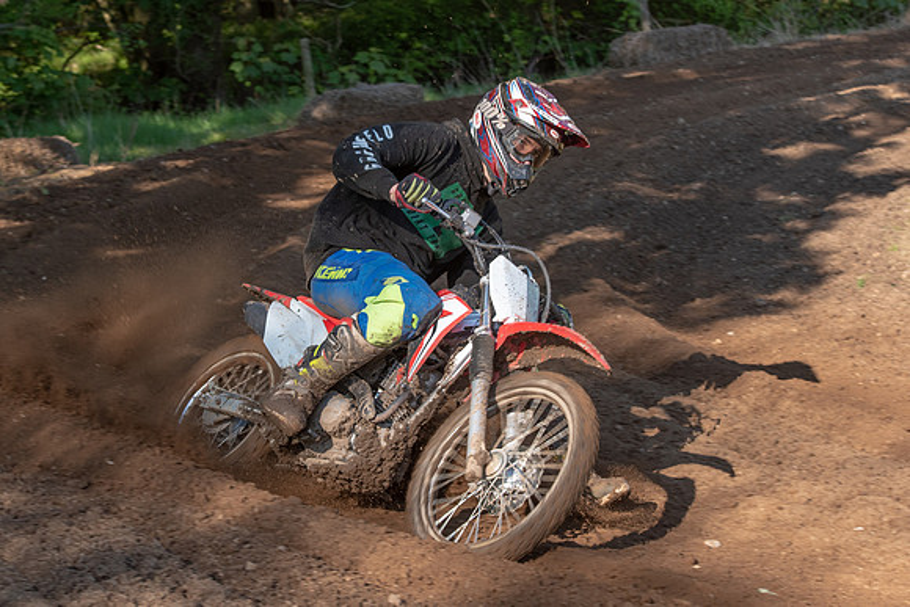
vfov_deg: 13.3
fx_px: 2602
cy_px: 236
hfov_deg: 19.8
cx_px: 408
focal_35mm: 103
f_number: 6.3
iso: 200
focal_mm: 70
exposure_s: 1/400
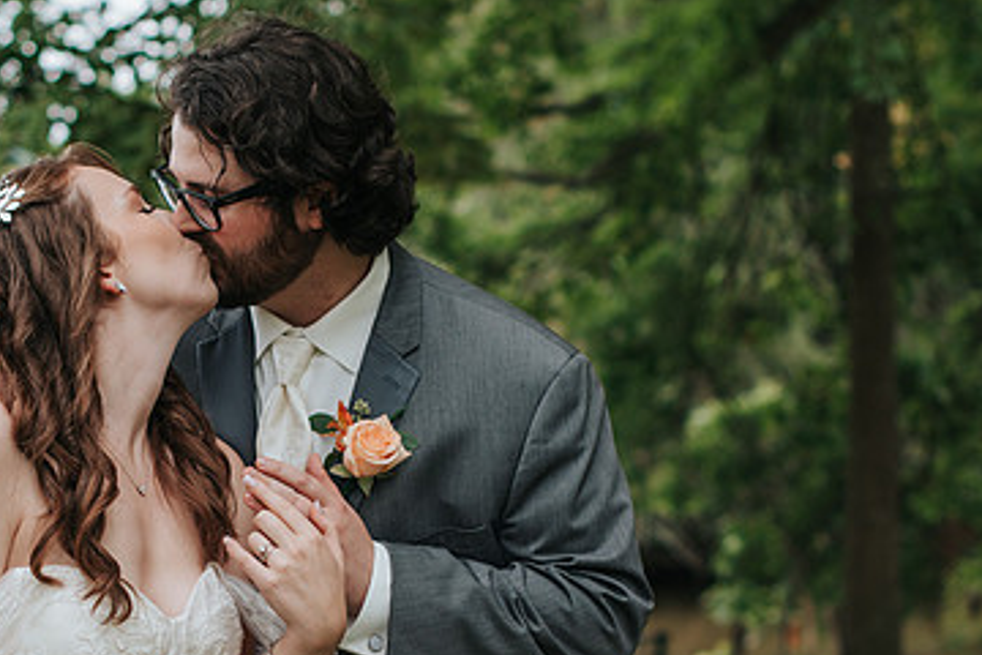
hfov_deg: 16.9
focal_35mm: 121
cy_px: 523
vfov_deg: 11.3
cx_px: 314
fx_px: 3300
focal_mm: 50
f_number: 2.8
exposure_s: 1/800
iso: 200
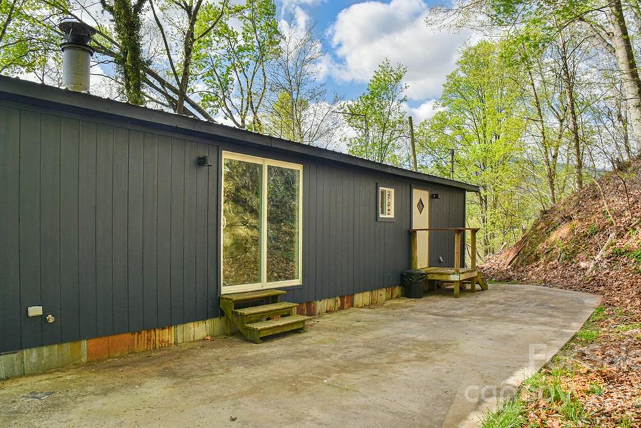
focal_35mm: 25
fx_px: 445
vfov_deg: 51.3
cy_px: 216
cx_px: 326
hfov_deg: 71.5
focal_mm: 24
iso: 1600
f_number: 9
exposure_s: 1/320
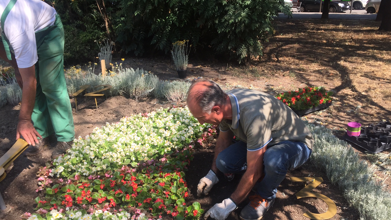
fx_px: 342
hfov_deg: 59.5
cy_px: 137
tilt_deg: -22.4
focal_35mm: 33
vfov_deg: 35.5
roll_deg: +0.3
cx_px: 203
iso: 32
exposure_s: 1/989
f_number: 2.2
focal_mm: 4.15
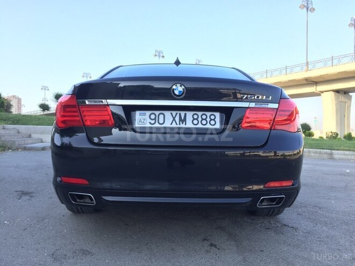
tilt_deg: -0.6
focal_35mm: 29
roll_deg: -1.6
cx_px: 178
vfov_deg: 48.2
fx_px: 297
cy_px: 133
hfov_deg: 61.7
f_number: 2.2
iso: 32
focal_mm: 4.15
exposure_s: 1/237
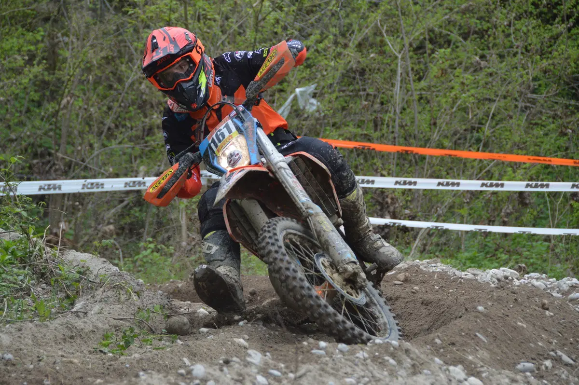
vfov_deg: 10.1
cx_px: 290
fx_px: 2169
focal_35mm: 135
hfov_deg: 15.2
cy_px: 192
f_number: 5.3
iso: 400
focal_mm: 90
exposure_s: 1/640
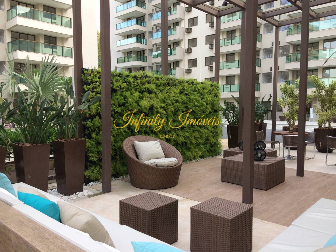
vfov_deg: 48.2
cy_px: 126
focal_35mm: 29
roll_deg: +1.3
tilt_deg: -4.7
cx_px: 168
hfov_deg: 61.7
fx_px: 281
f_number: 2.2
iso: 64
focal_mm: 4.15
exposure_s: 1/120
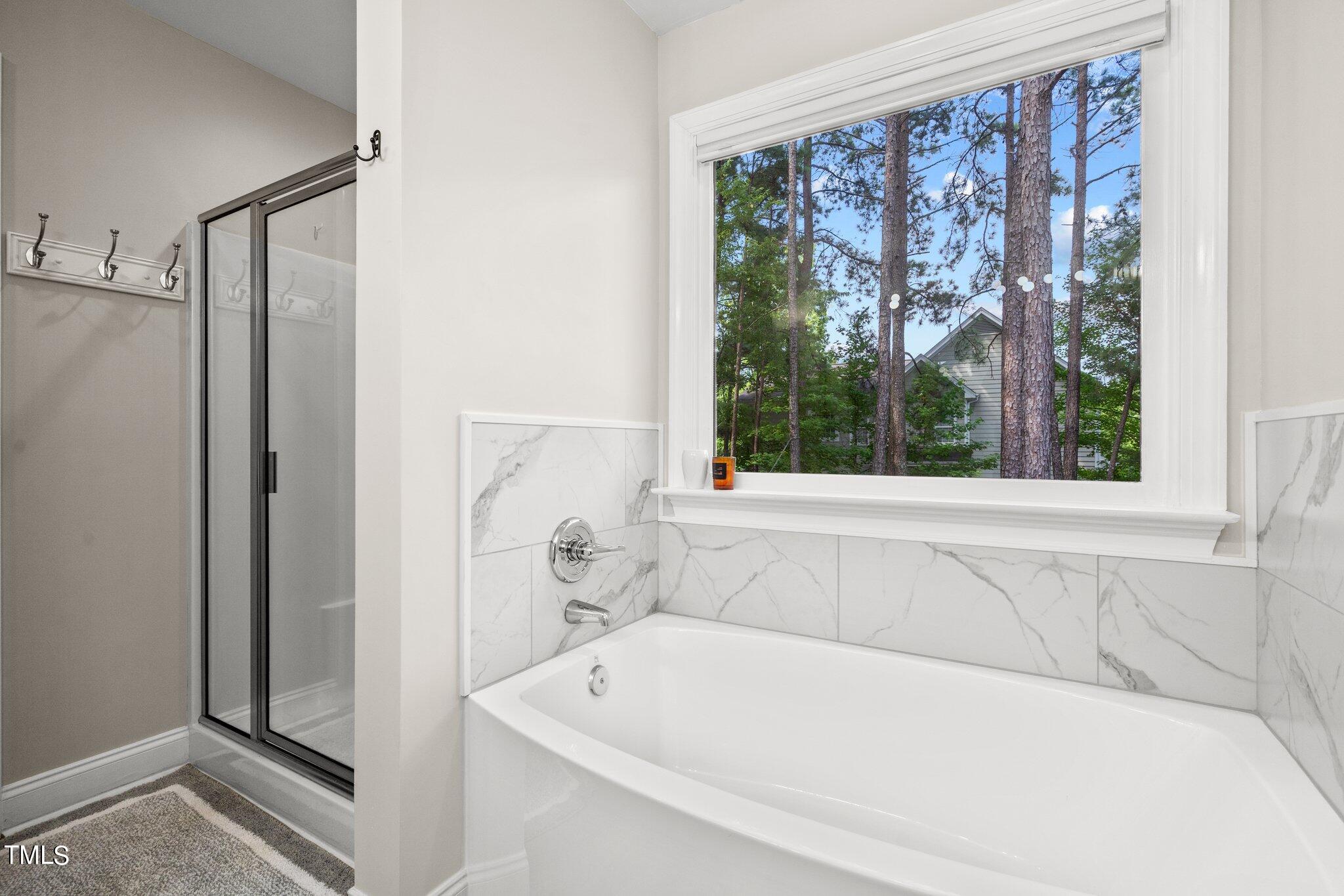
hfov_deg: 96.7
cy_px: 448
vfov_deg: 73.7
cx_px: 672
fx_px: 597
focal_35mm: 16
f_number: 8
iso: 400
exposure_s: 1/10
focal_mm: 16
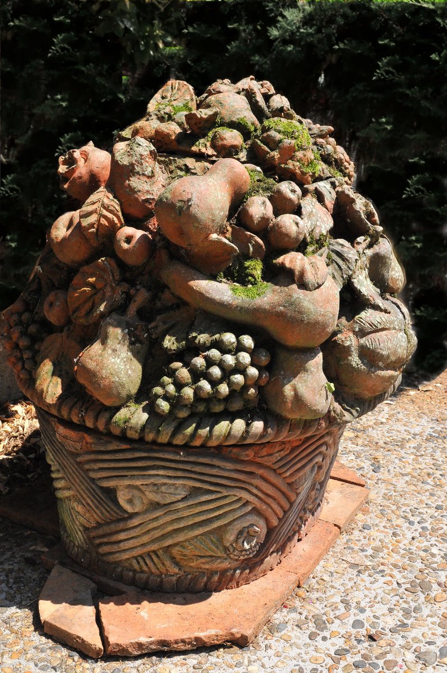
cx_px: 224
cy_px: 336
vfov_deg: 53.2
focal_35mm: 36
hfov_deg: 36.8
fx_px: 672
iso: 800
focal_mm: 24
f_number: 13
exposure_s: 1/640
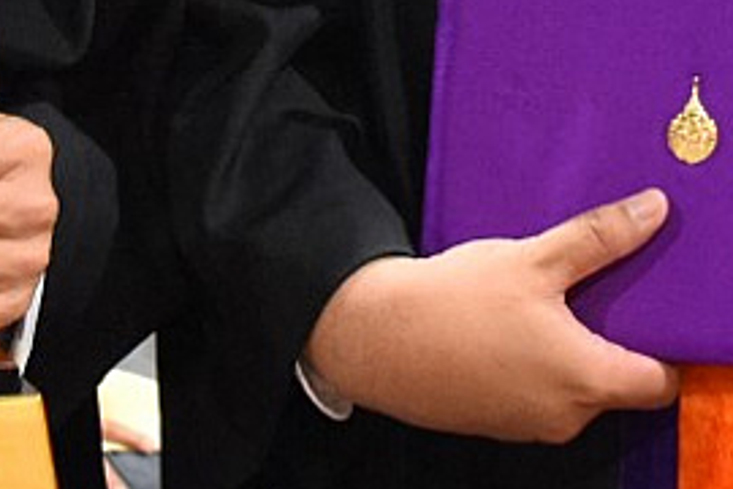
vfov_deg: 5.4
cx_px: 760
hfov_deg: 8.2
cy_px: -413
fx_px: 5070
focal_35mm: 249
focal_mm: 42
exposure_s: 1/60
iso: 6400
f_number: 5.6
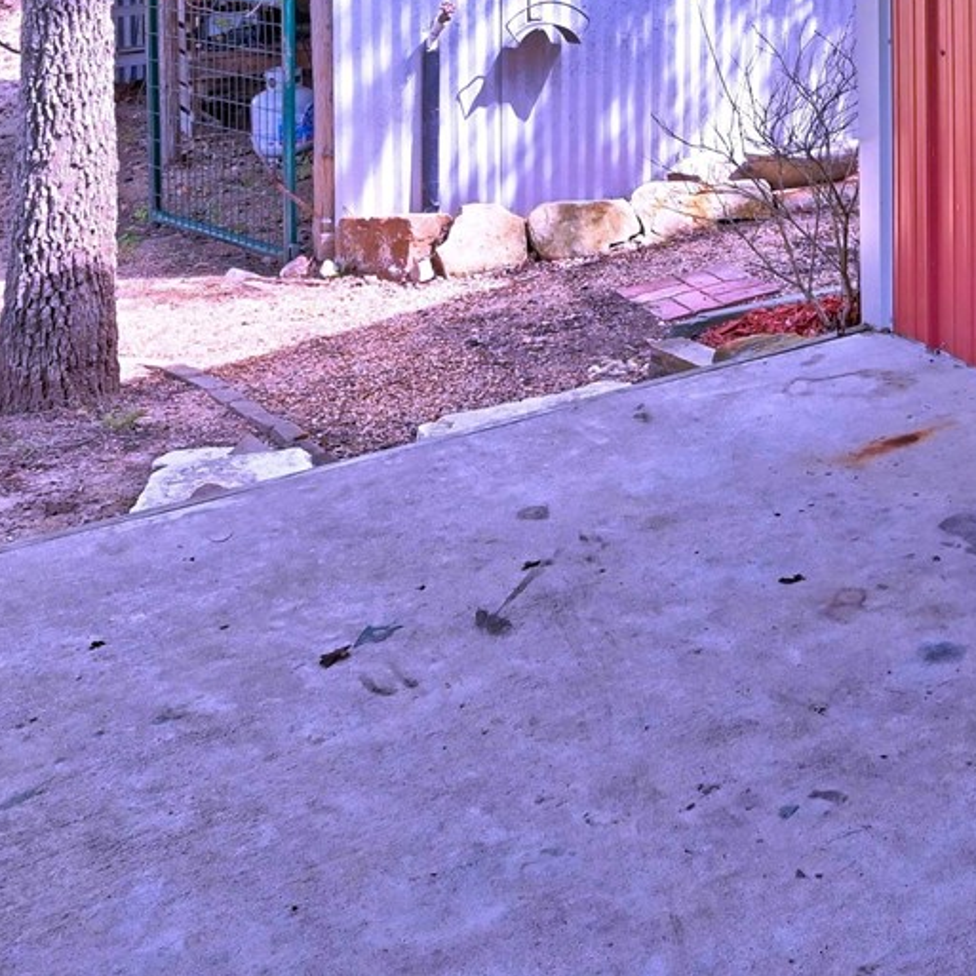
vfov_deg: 26.7
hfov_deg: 27.3
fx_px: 1780
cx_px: 1147
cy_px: -234
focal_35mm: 56
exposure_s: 1/30
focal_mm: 15.5
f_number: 8
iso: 400
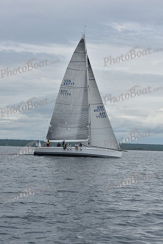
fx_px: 645
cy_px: 122
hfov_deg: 14.4
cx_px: 82
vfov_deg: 21.5
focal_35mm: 95
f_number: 11
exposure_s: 1/800
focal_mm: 95
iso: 250
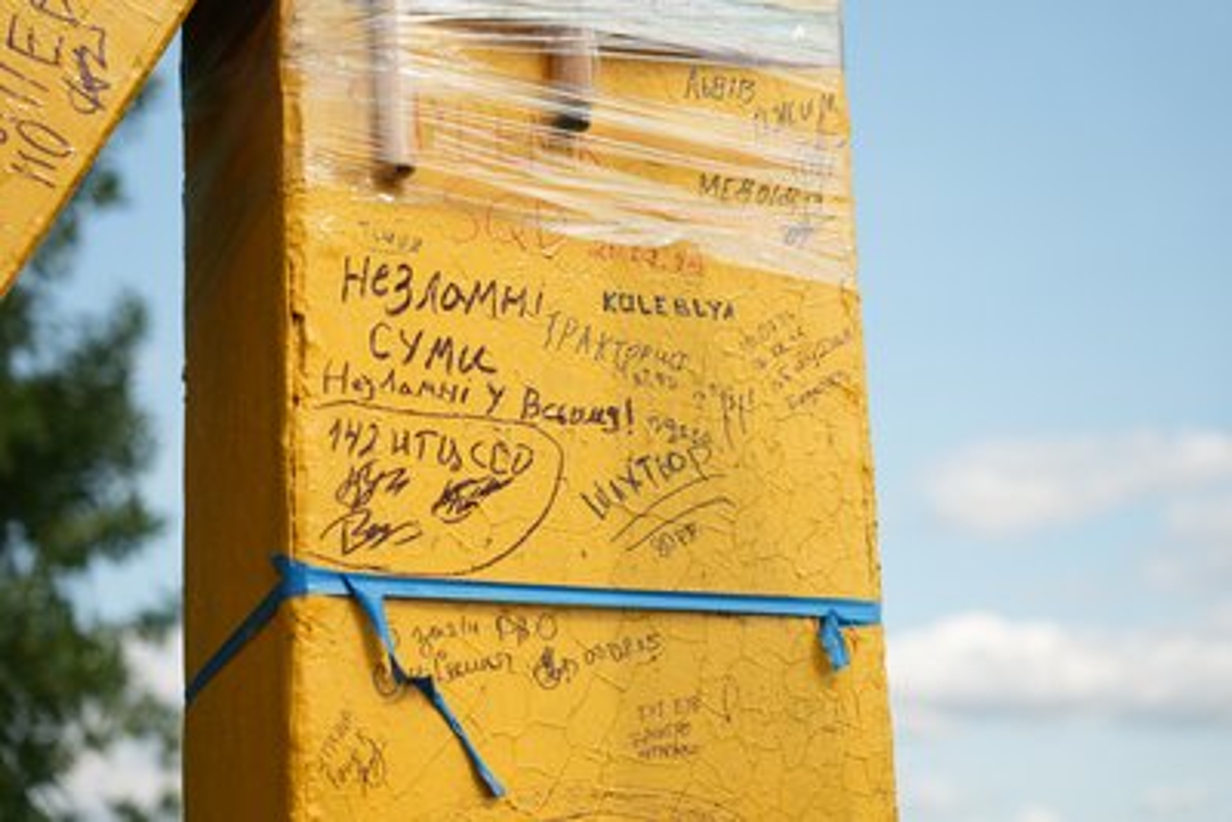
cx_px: 616
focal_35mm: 70
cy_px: 411
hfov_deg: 28.8
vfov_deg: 19.5
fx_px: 2396
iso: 200
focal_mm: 70
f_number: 2.8
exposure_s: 1/125
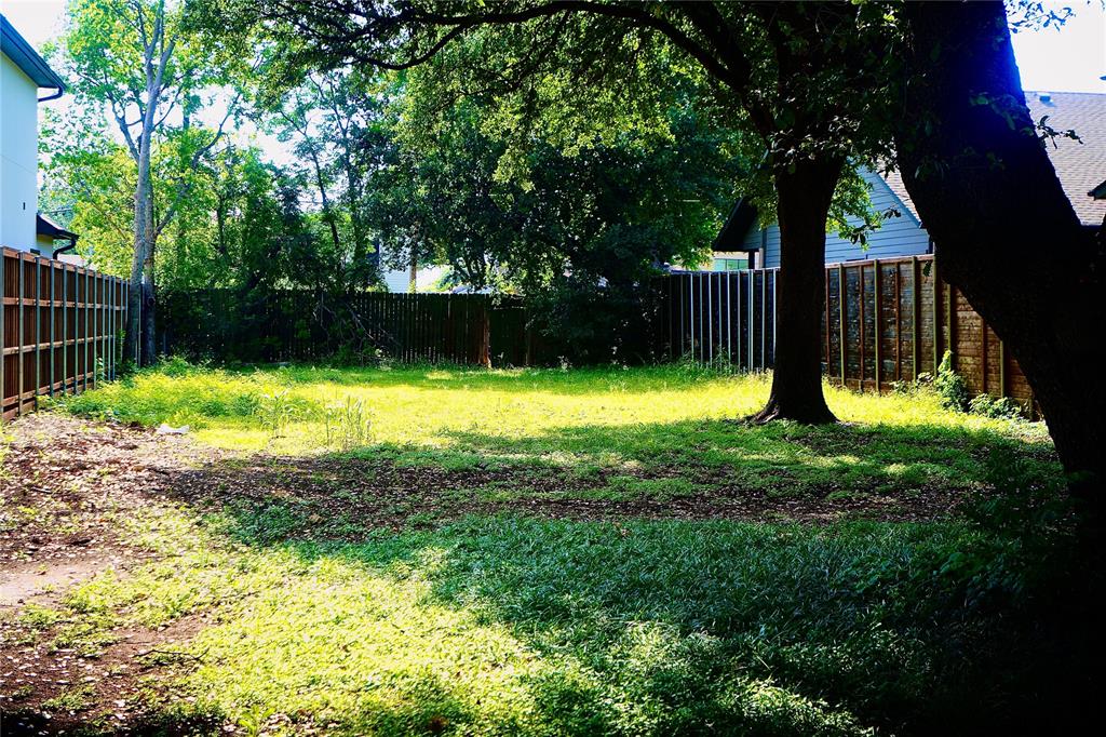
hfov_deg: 37.9
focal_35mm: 52
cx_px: 553
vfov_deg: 25.7
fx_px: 1612
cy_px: 368
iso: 100
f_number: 5
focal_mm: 35
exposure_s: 1/125
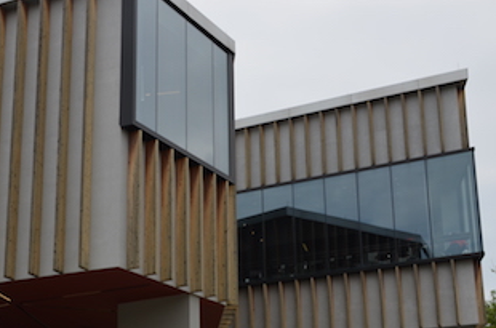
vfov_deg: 21.2
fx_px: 866
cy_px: 260
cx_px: 187
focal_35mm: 63
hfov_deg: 31.8
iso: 100
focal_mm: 26
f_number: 7.1
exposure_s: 1/200
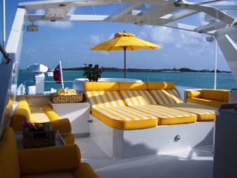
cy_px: 89
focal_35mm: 35
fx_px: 240
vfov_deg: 40.7
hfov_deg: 52.6
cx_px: 118
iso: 50
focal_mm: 5.8
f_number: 4.3
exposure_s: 1/1000
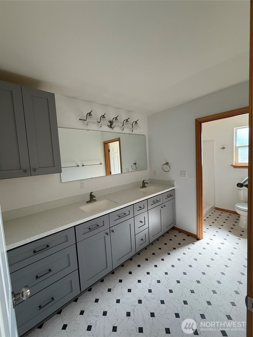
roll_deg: +2.4
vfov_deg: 102.1
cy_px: 168
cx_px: 126
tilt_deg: -3.4
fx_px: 136
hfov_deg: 85.7
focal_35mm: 14
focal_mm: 2.22
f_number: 2.2
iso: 160
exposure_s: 1/99
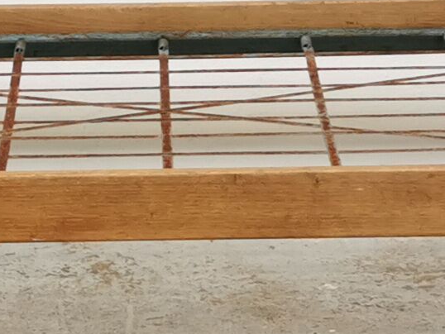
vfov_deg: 8.1
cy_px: 239
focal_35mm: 183
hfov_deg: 10.8
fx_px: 2354
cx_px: 88
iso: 125
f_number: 1.8
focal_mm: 5.58
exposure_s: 1/50
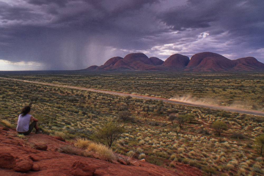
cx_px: 132
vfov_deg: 27.5
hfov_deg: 40.4
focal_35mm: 49
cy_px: 88
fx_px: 359
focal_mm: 49
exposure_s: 1/125
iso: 400
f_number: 9
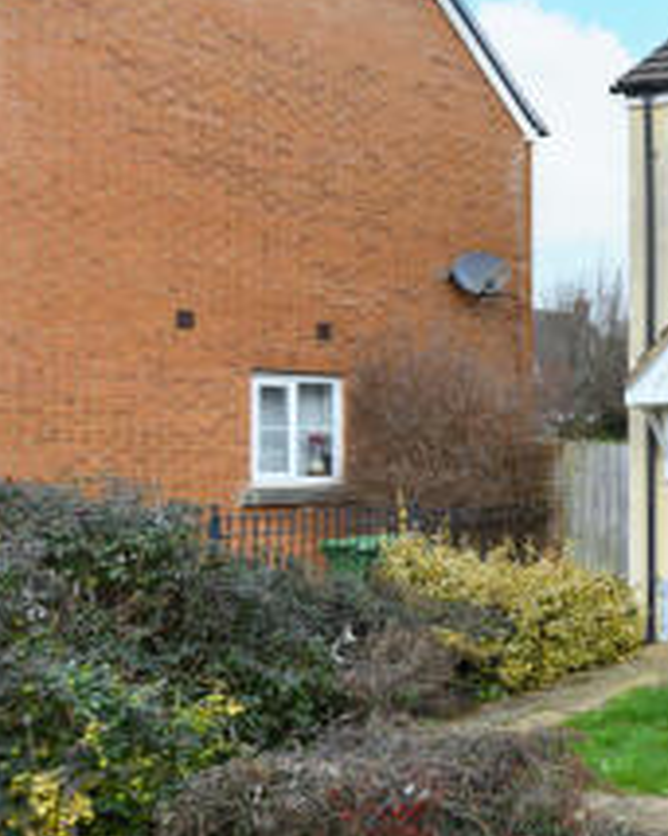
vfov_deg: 38.8
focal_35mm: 48
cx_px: 848
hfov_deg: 26.9
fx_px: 1187
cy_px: 439
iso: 640
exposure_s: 1/800
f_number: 6.3
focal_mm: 23
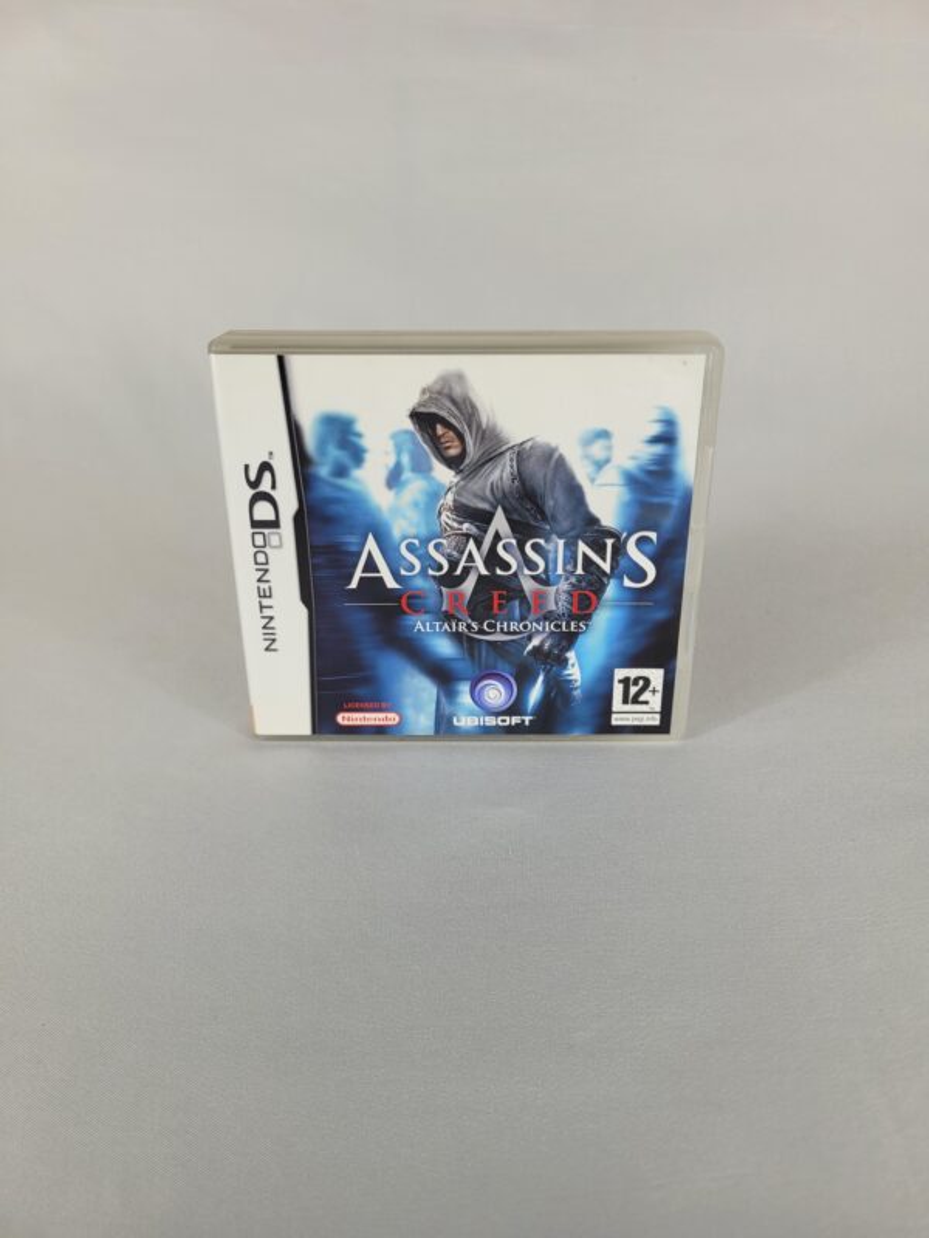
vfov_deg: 67.3
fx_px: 930
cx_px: 464
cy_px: 619
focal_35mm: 26
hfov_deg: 53.1
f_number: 1.8
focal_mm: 5.4
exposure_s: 1/240
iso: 40
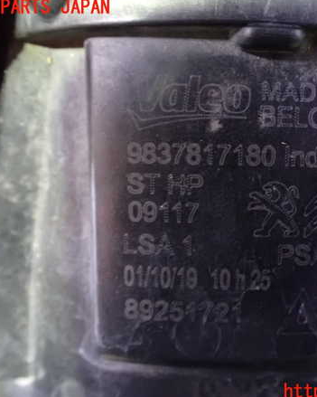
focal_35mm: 40
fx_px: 469
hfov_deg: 36.9
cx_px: 217
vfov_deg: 45.8
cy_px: 200
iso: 1600
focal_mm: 5.4
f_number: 2.3
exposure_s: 1/13
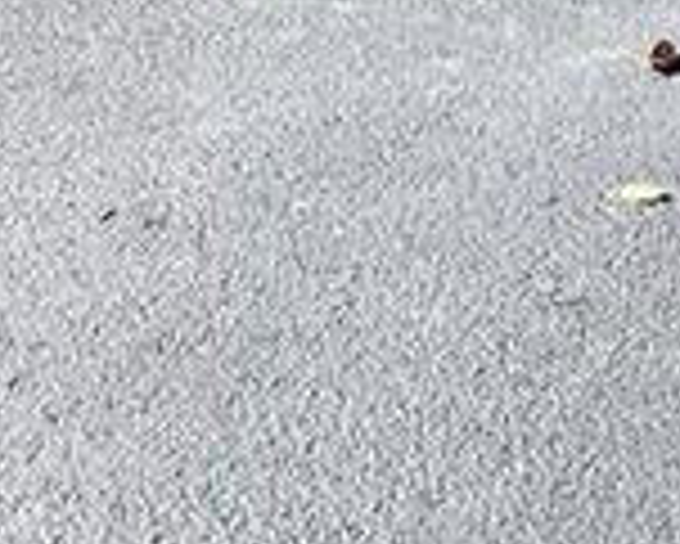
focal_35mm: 112
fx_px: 2255
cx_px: 612
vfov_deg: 11.0
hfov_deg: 16.9
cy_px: -861
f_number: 1.6
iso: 32
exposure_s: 1/1147
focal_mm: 4.2
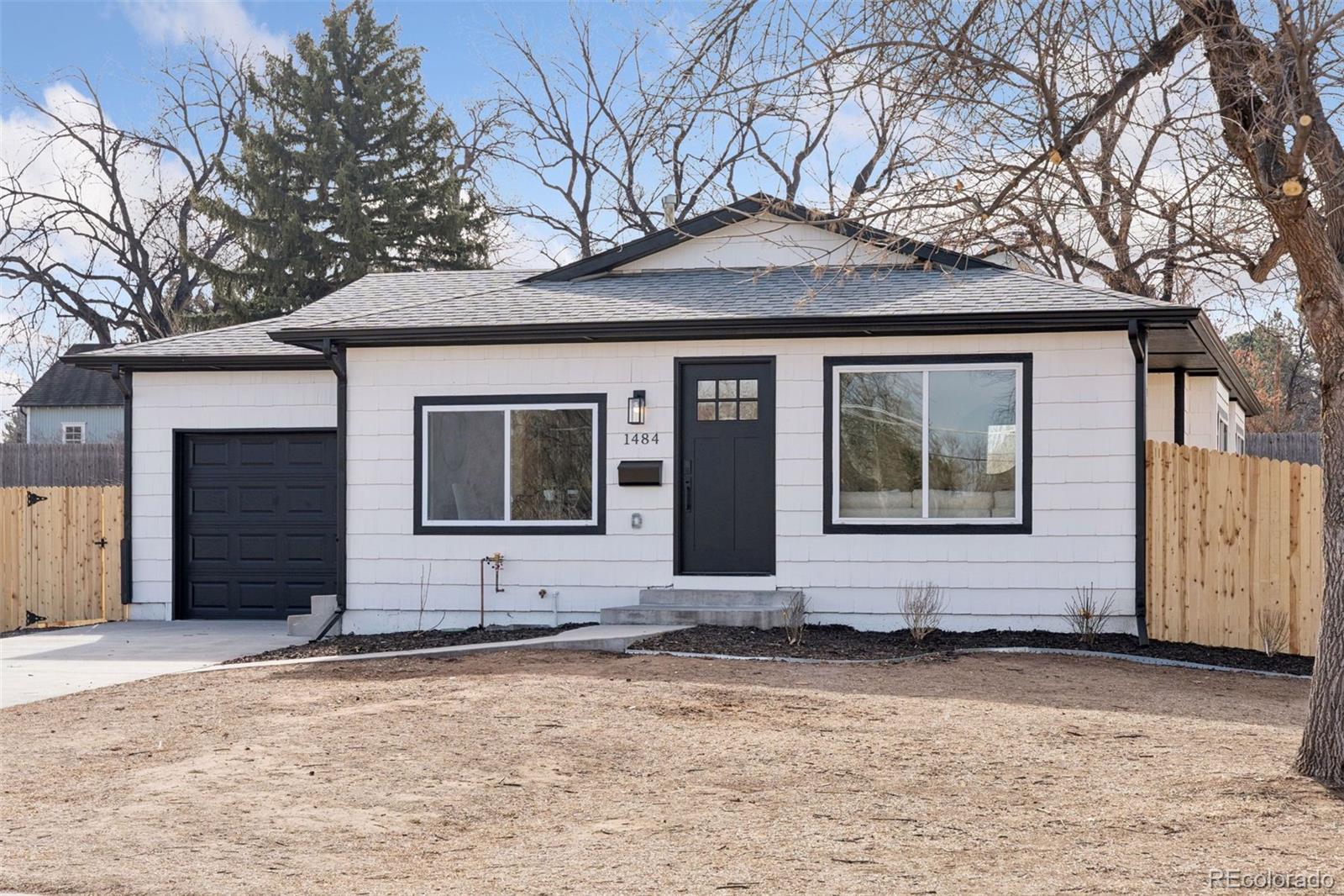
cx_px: 672
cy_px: 448
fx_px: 2389
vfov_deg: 21.2
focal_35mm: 64
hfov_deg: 31.4
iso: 400
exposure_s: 1/800
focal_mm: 64
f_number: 9
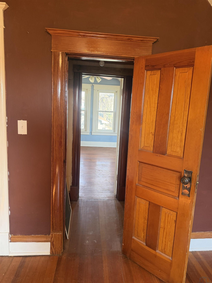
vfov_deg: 71.6
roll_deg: -3.0
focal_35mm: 24
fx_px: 196
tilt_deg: -9.8
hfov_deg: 56.8
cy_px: 142
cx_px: 106
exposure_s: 1/120
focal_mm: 6.76
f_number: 1.78
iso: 400
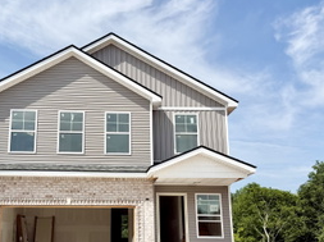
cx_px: 110
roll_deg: -0.5
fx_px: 355
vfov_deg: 37.2
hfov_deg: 48.3
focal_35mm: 38
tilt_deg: +11.2
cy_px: 164
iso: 80
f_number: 1.78
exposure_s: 1/9091
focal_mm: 6.76
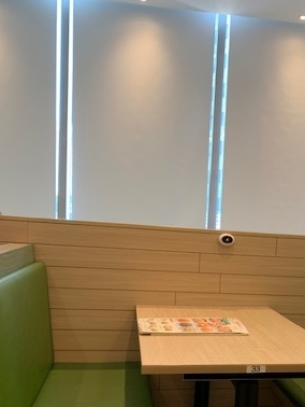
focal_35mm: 44
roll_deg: -3.7
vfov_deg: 41.9
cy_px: 296
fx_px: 516
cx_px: 253
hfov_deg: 31.8
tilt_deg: -6.6
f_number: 1.8
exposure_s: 1/50
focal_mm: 4.25
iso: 50
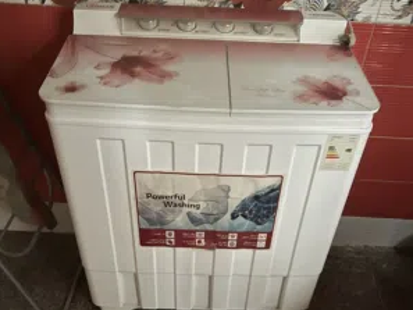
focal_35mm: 35
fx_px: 418
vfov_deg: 40.4
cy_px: 196
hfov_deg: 52.6
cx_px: 207
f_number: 1.5
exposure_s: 1/17
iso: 640
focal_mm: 5.7
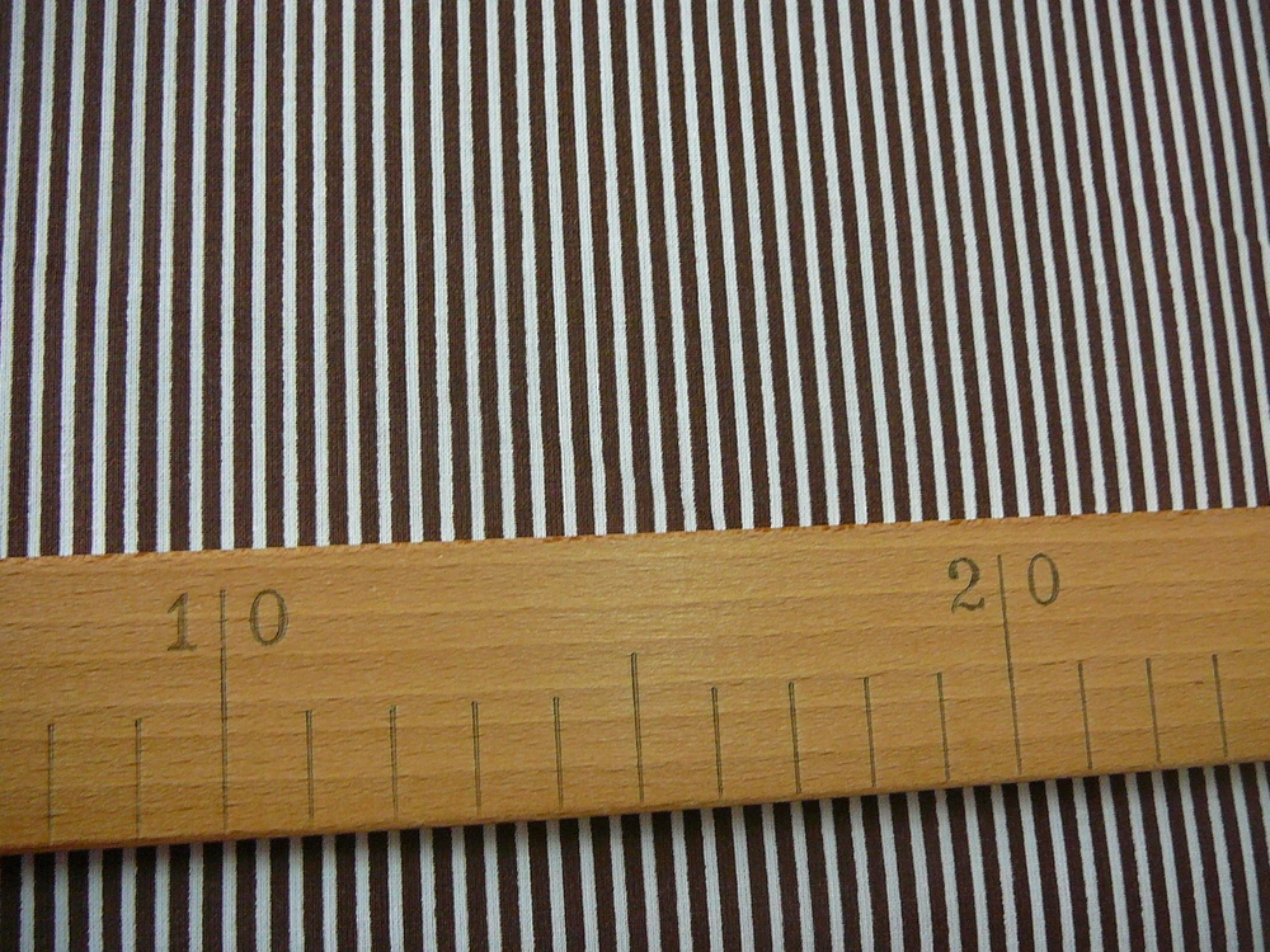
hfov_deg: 52.6
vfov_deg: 40.7
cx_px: 635
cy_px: 476
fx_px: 1284
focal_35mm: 35
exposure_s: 1/25
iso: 200
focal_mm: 5.2
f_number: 2.8
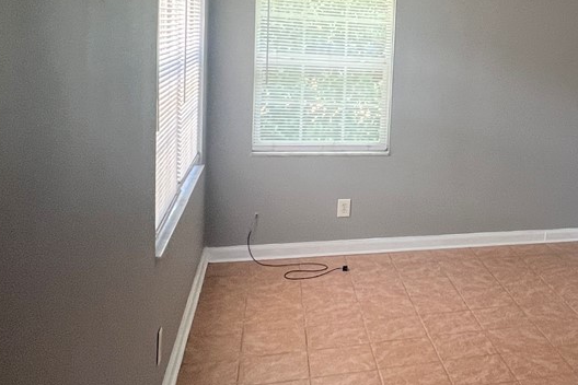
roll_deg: -5.6
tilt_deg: -6.0
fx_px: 658
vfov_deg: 32.2
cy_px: 109
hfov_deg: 40.6
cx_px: 597
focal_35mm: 41
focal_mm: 1.57
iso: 125
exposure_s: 1/60
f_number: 1.8
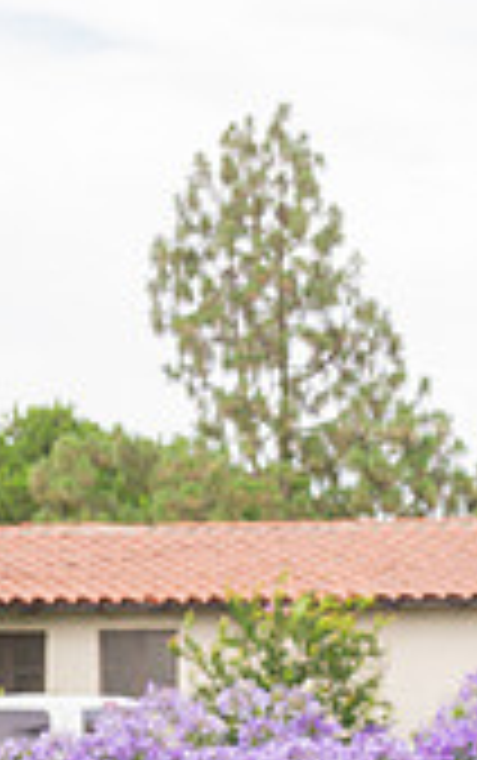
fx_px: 4357
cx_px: 958
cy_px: 598
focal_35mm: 210
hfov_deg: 6.1
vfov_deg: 10.0
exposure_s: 1/250
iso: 400
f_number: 6.3
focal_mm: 60
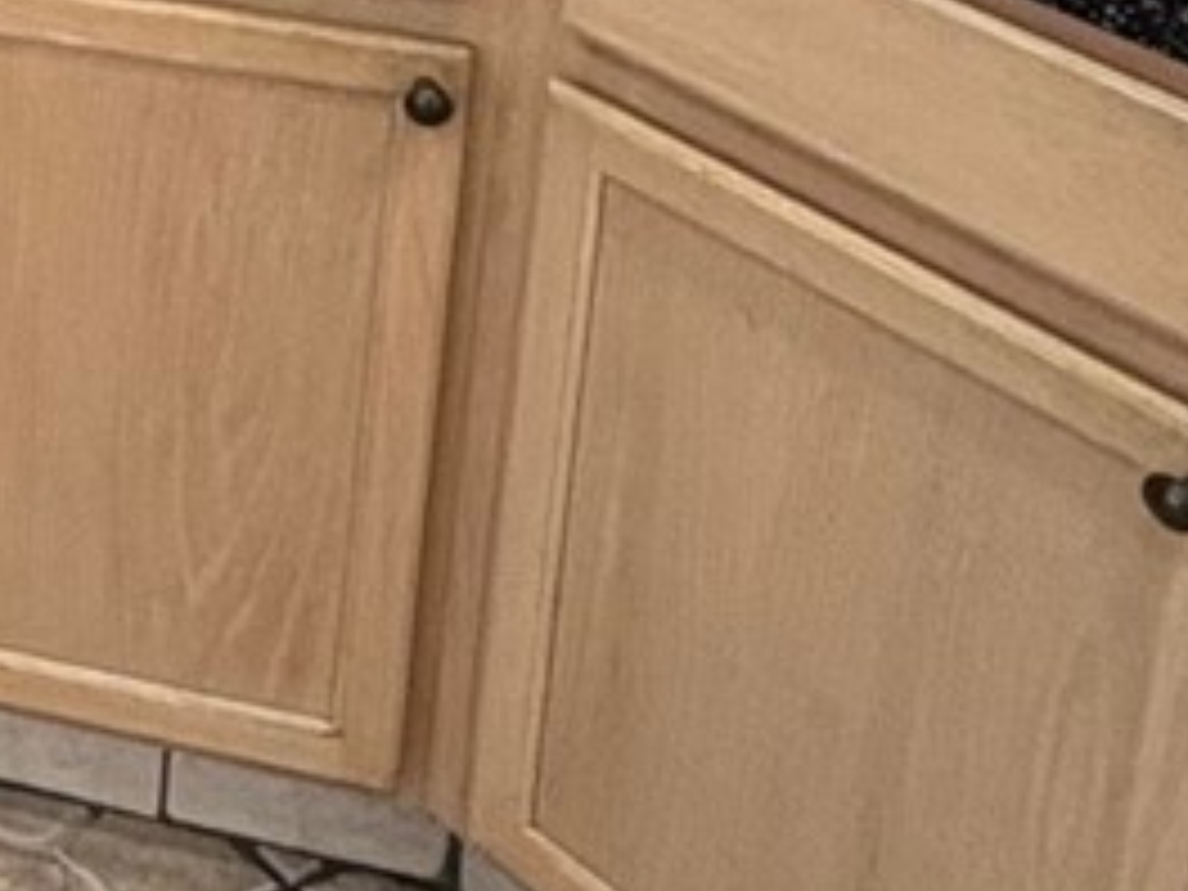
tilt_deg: -11.7
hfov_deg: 18.2
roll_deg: +0.7
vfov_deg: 14.7
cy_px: -819
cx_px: -950
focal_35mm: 85
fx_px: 2917
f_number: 2.2
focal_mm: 2.22
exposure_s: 1/60
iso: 250
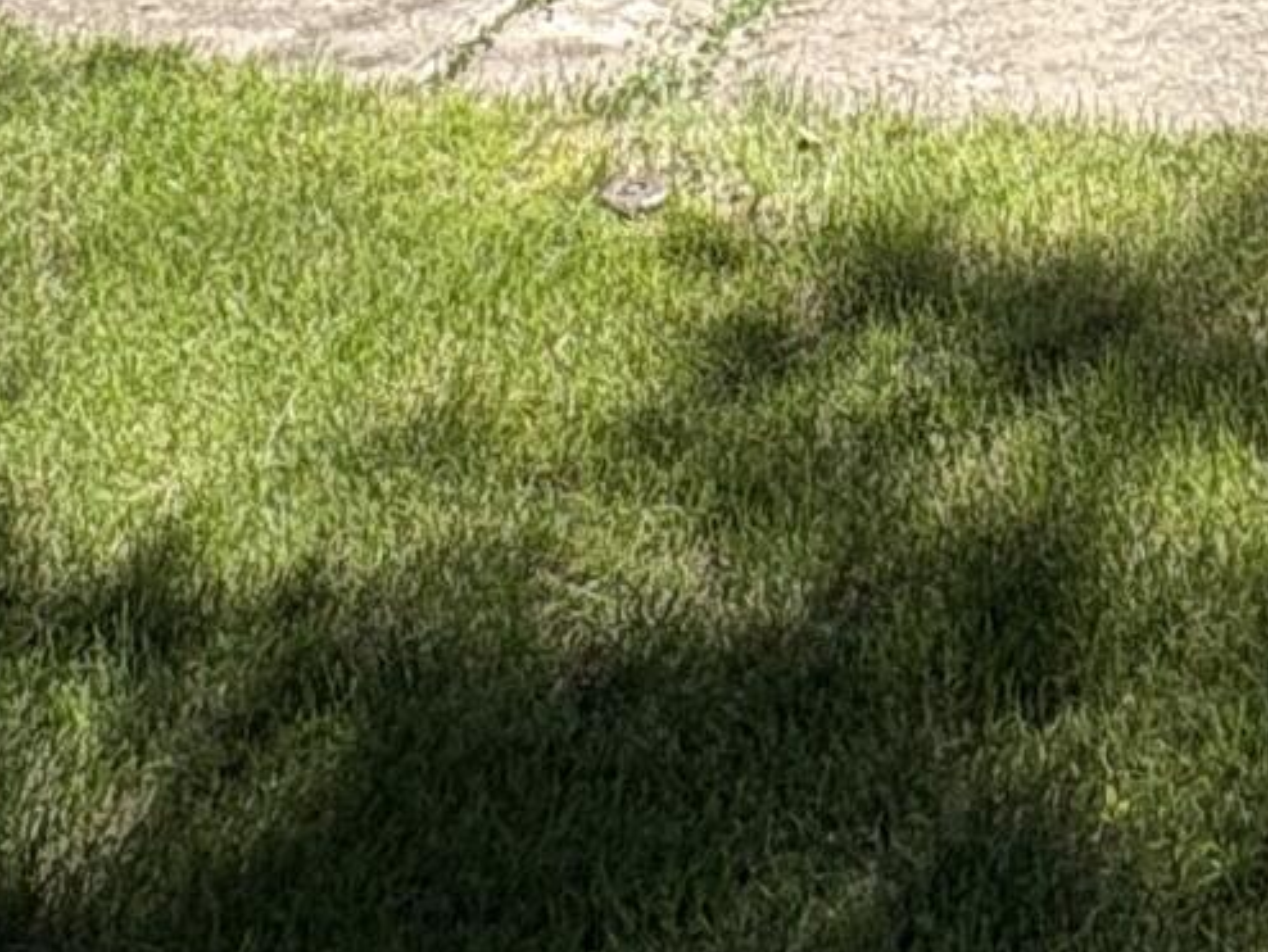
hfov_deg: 22.5
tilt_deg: +3.2
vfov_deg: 13.3
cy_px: -1270
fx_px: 3115
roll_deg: +1.4
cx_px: 1106
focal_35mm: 85
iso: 50
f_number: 2.2
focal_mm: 2.22
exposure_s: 1/1078
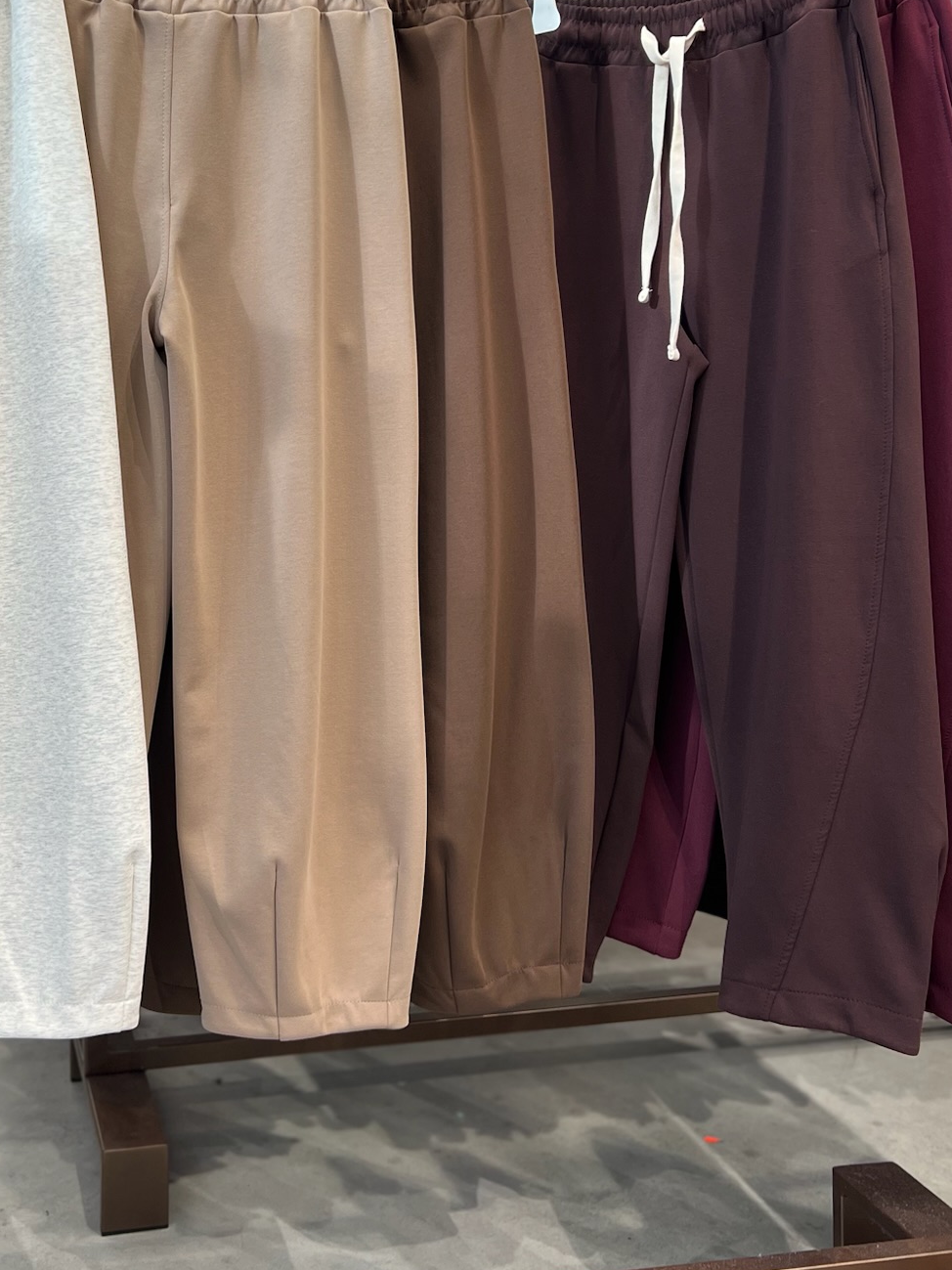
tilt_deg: -0.3
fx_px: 1504
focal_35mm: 41
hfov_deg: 34.7
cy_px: 434
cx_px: 287
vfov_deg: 45.2
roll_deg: +0.2
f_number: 1.5
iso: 40
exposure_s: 1/100
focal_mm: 5.7
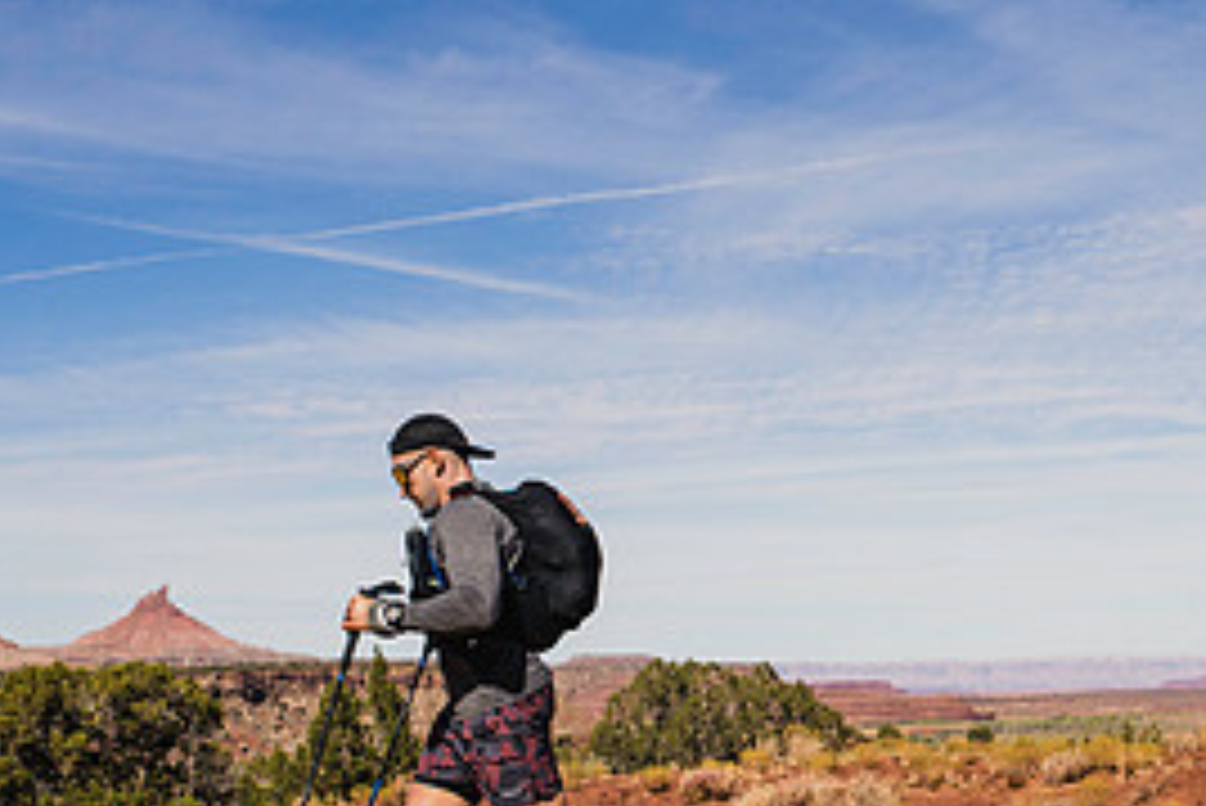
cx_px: 914
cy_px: 518
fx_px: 2480
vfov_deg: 18.4
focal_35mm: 74
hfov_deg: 26.9
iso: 160
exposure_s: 1/1250
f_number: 4.5
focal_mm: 32
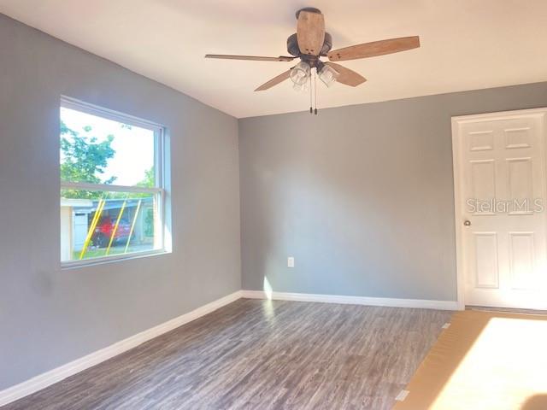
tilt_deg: +0.5
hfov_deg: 67.3
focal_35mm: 26
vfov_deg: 53.1
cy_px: 205
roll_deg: +0.9
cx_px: 274
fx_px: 411
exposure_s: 1/121
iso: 100
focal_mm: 4.25
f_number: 1.8
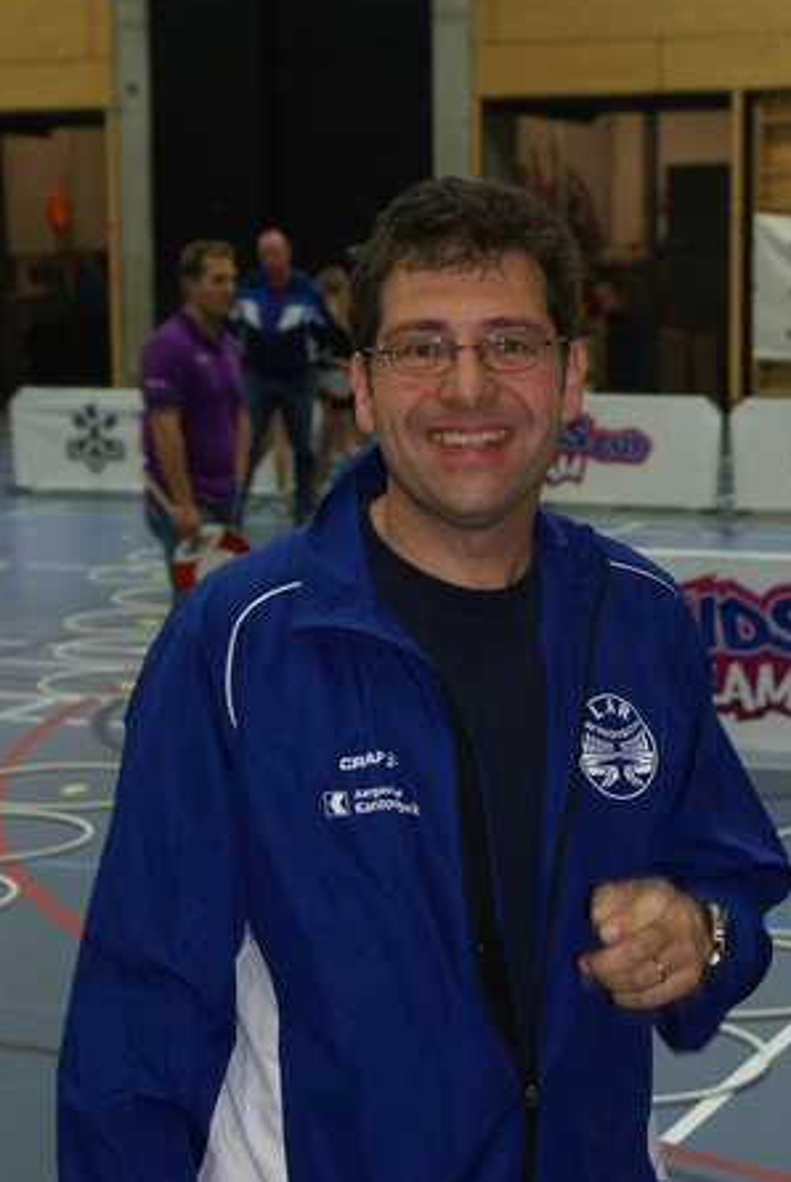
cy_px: 680
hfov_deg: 15.1
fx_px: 2990
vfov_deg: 22.3
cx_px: 474
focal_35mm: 91
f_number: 5.6
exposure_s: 1/80
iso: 400
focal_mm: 50
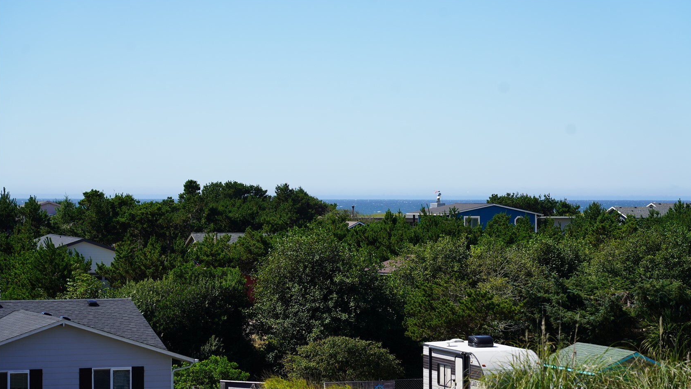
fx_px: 2034
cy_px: 228
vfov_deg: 10.9
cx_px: 347
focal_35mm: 111
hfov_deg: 19.3
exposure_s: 1/500
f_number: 5
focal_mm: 105
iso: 100
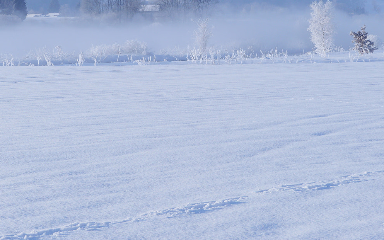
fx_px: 1465
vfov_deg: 9.4
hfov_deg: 14.9
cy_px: 63
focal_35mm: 140
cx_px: 189
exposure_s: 1/400
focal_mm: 41
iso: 160
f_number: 8
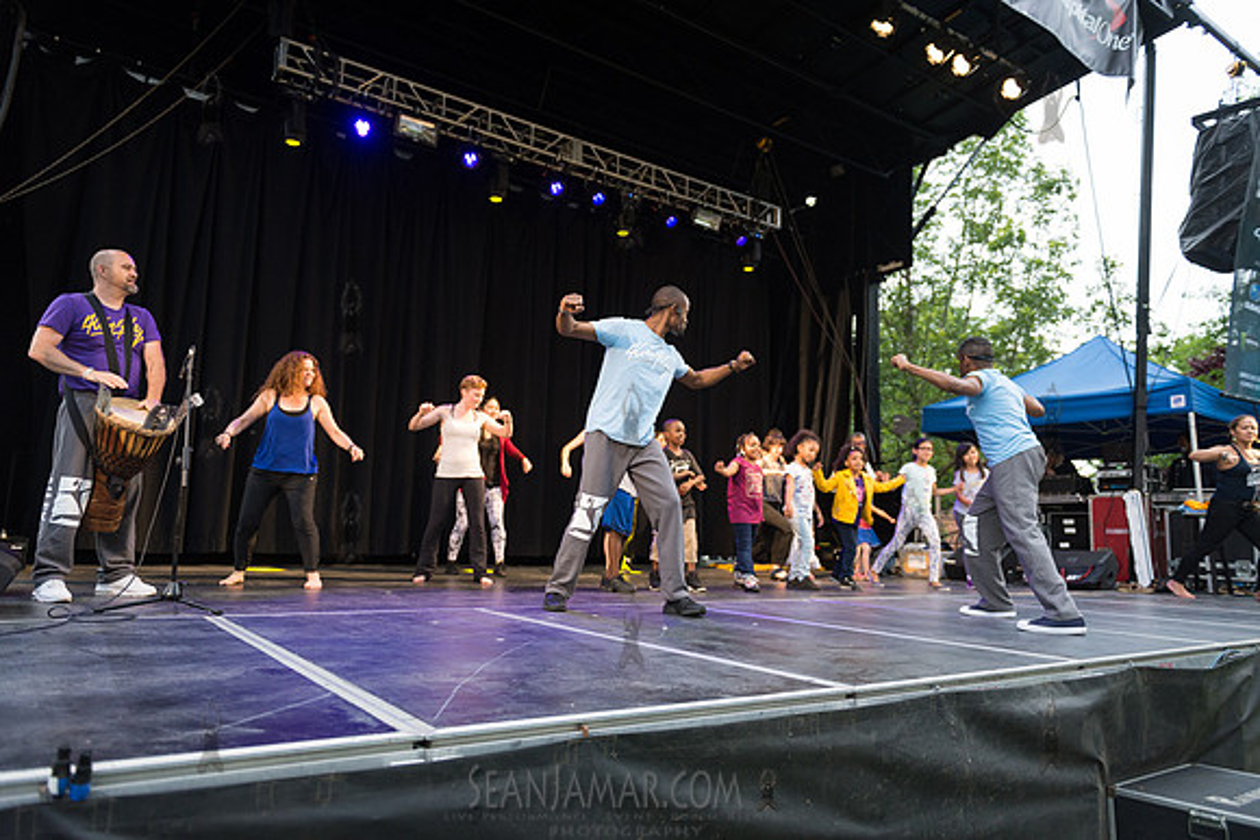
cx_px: 630
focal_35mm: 24
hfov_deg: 73.7
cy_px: 420
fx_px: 840
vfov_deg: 53.2
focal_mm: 24
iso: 1600
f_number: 2.8
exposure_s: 1/1000
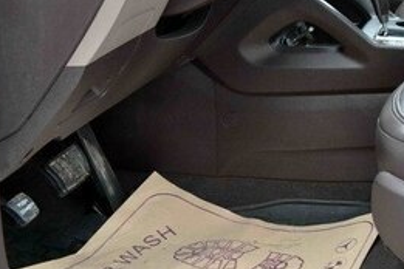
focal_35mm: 76
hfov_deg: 25.2
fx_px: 853
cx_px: 419
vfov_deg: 17.0
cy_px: -66
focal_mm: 20
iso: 800
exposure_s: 1/20
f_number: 5.6
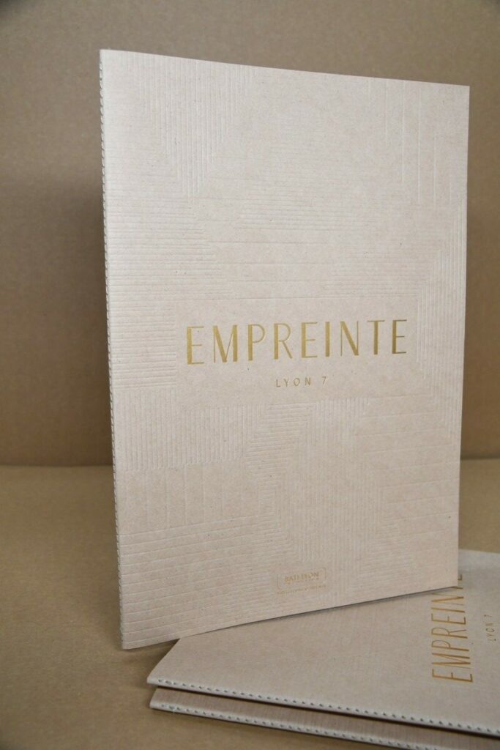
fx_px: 771
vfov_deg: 51.9
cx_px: 250
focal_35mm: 37
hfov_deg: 36.0
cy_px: 375
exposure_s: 1/100
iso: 800
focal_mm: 25
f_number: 8
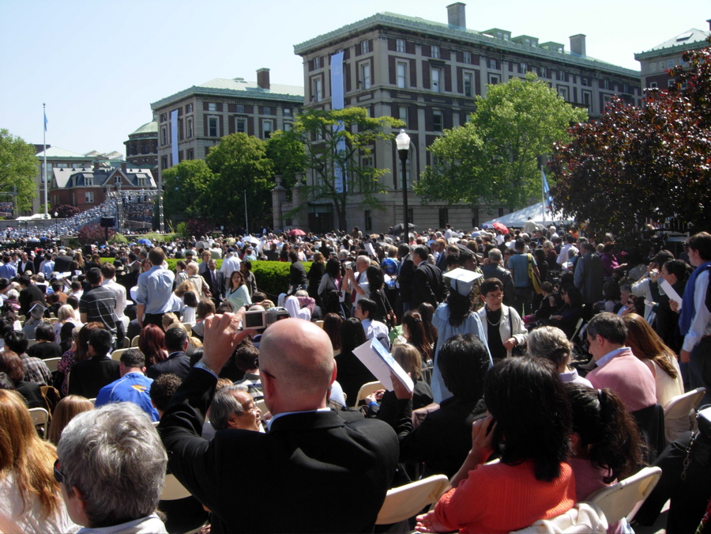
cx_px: 356
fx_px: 739
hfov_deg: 51.4
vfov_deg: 39.7
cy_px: 267
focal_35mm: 36
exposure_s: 1/235
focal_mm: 7.5
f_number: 5.4
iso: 50
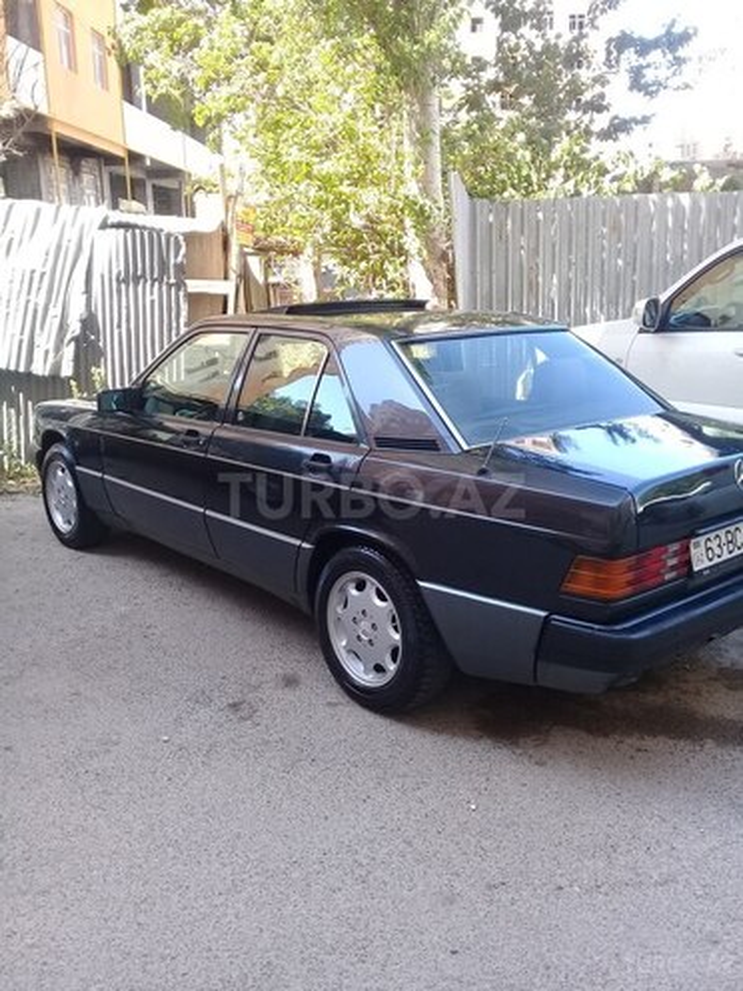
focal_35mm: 31
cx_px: 372
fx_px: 887
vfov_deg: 58.4
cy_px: 496
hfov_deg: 45.4
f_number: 2.2
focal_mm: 3.3
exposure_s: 1/114
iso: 50
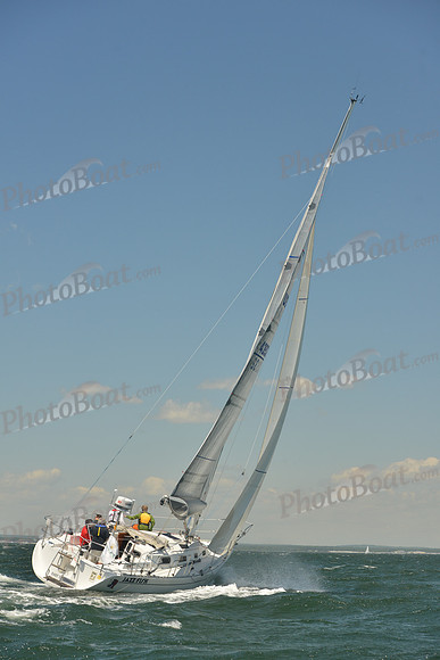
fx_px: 1869
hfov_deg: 13.4
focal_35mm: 102
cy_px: 330
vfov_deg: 20.0
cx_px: 220
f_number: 5.6
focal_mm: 102
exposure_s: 1/800
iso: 400
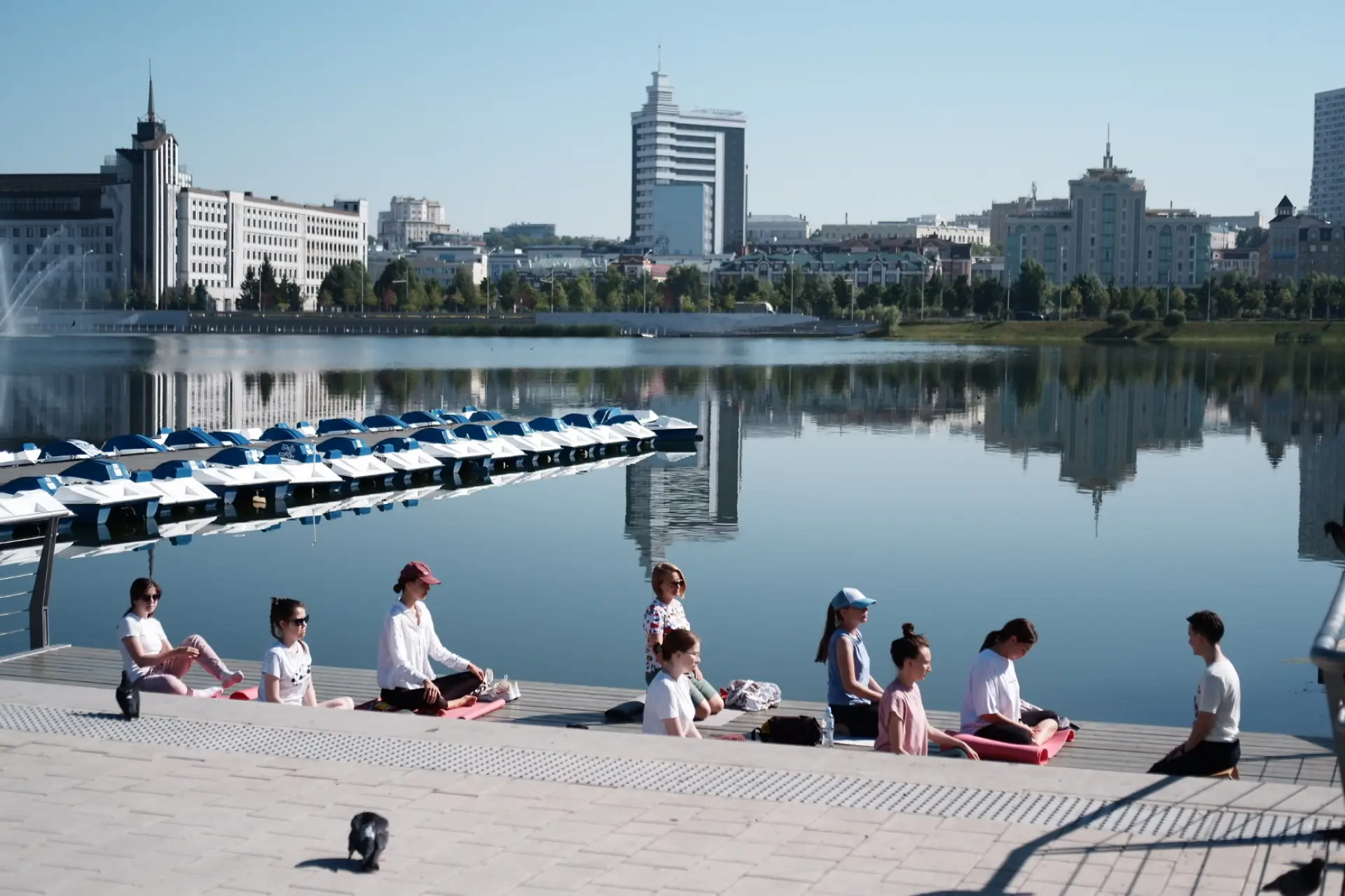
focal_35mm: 53
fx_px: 1980
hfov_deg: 37.5
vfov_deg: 25.5
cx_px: 672
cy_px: 448
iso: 200
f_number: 2
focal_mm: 35
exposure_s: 1/20000
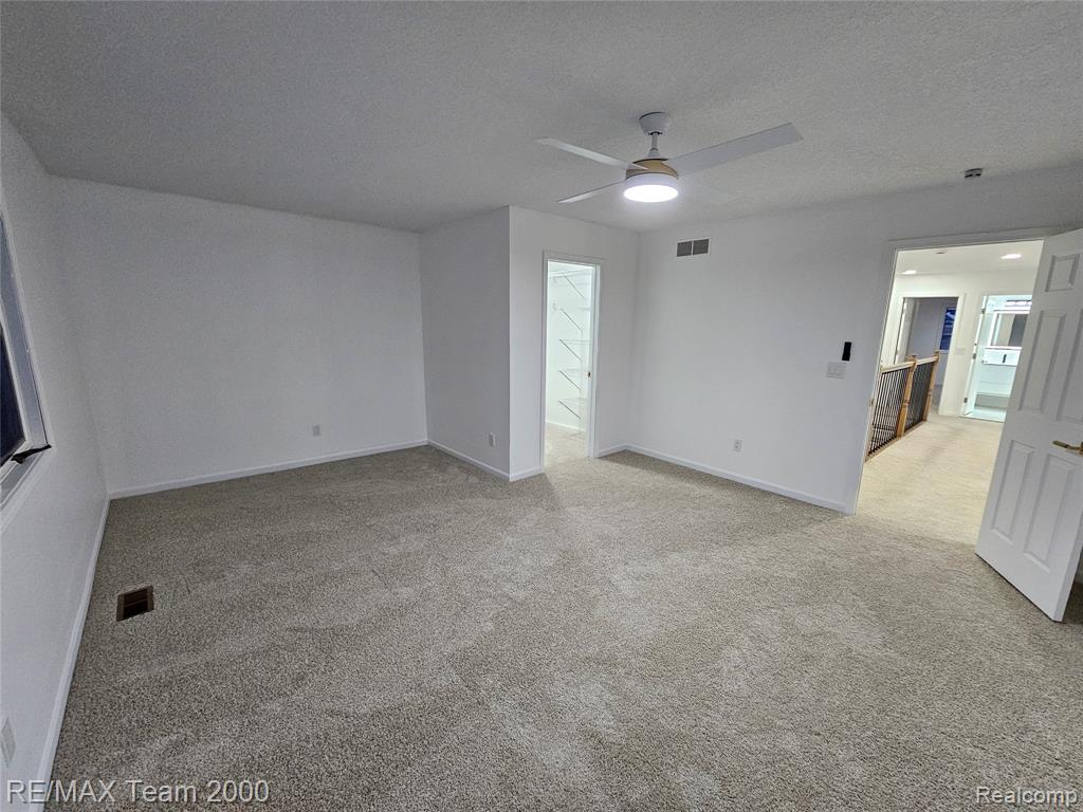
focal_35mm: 13
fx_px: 407
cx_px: 542
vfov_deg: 89.9
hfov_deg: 106.2
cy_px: 406
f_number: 2.2
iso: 400
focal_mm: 2.2
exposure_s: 1/60
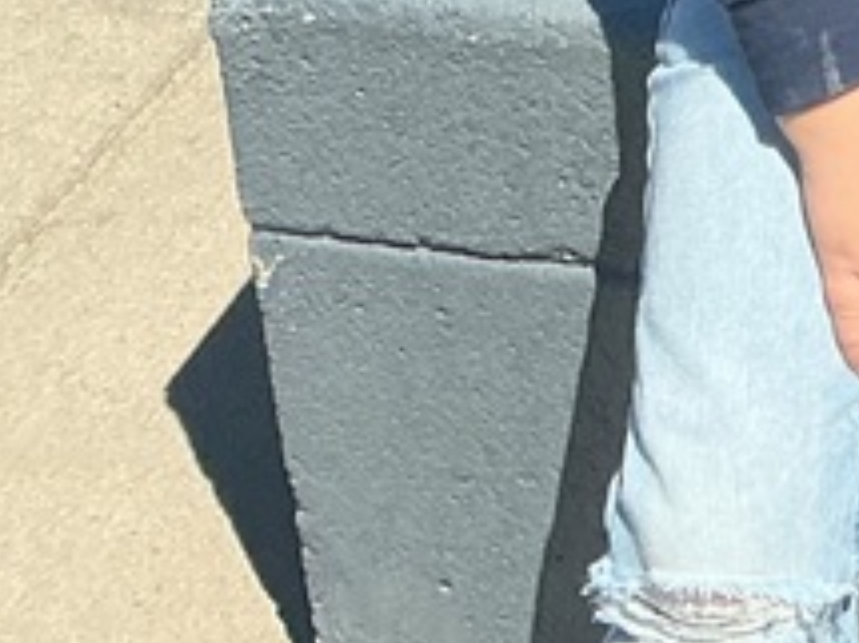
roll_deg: -3.8
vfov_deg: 9.9
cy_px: -663
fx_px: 3423
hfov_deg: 12.2
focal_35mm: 138
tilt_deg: -25.0
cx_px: 1870
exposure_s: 1/1626
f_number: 1.8
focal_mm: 3
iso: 25
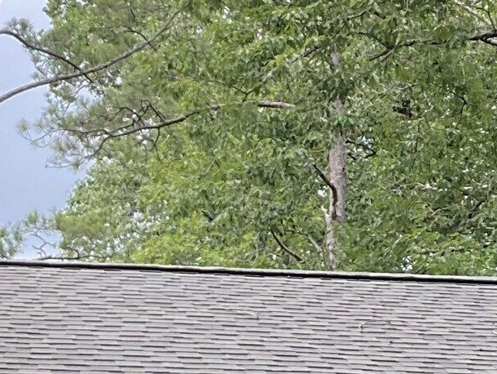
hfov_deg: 13.4
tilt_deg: +9.4
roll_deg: -0.5
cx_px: 438
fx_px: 2097
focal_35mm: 146
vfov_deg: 10.2
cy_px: 256
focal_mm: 3
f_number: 1.8
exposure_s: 1/123
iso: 16
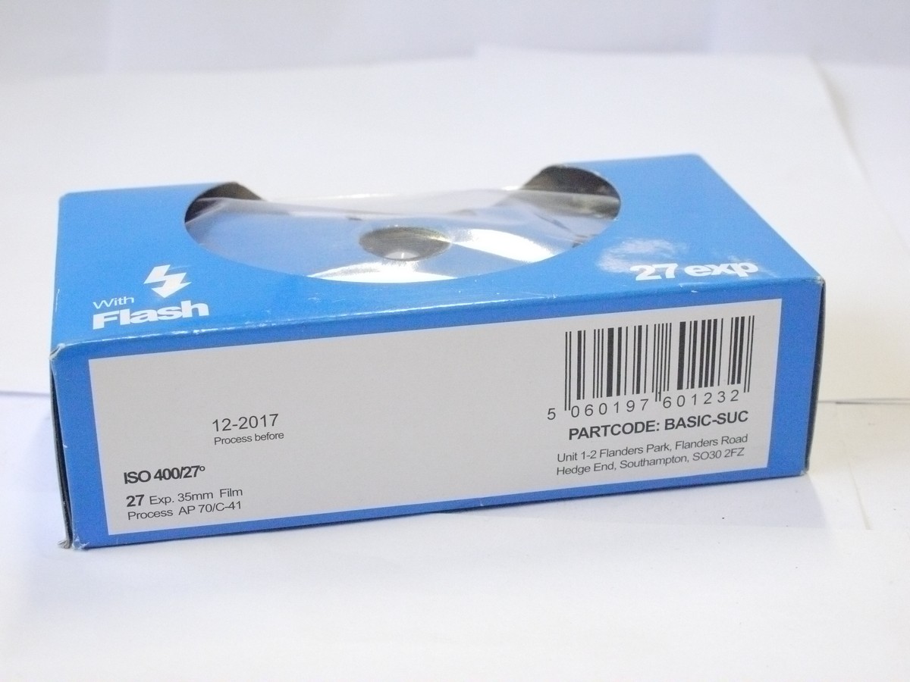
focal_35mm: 60
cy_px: 341
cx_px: 455
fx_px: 1577
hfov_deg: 32.2
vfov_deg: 24.4
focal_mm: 30
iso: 3200
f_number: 9
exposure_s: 1/125
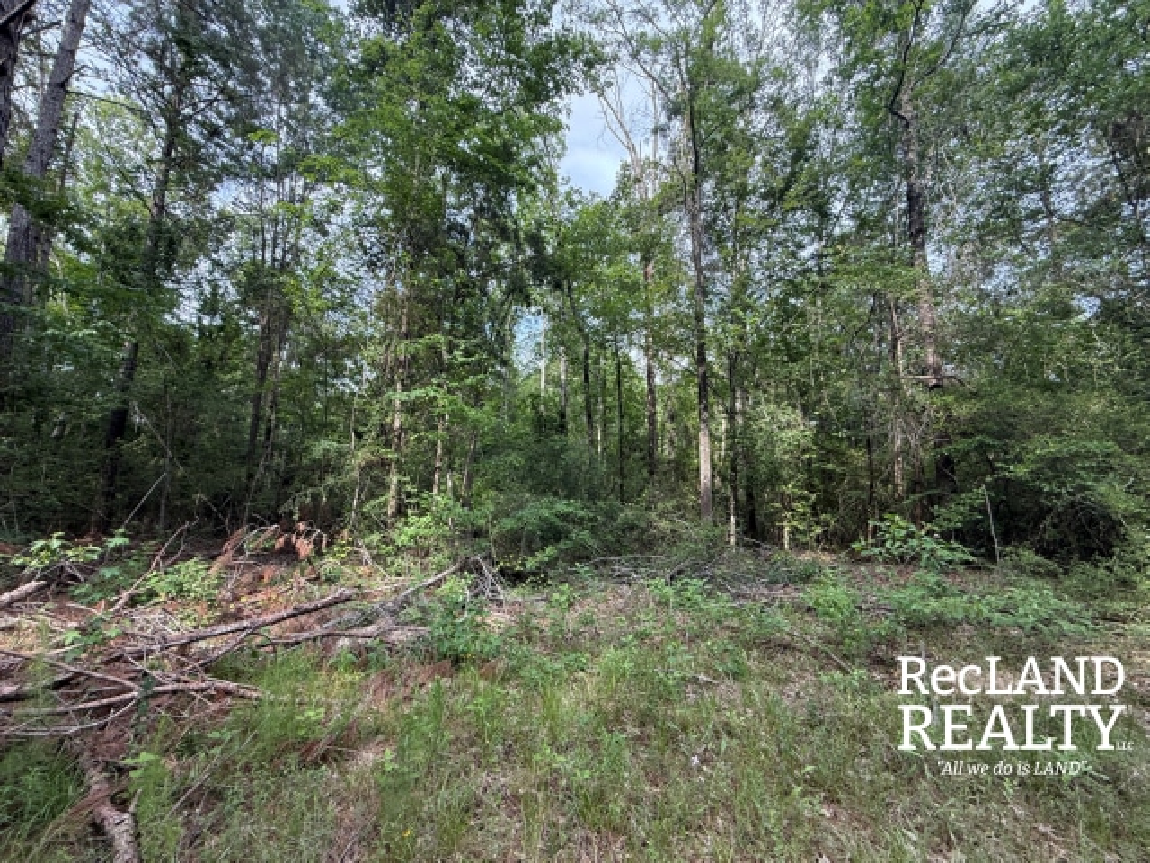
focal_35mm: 14
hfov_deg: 102.1
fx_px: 465
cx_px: 575
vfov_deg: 85.7
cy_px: 432
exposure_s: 1/233
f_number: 2.2
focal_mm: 2.22
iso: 64
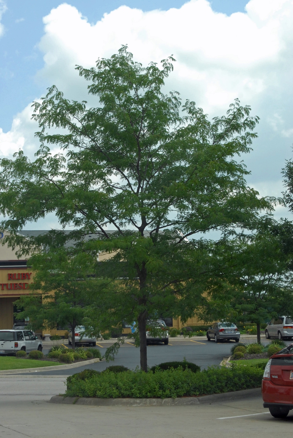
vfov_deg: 27.0
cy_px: 219
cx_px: 146
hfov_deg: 18.2
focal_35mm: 75
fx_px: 913
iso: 400
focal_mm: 50
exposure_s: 1/250
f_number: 9
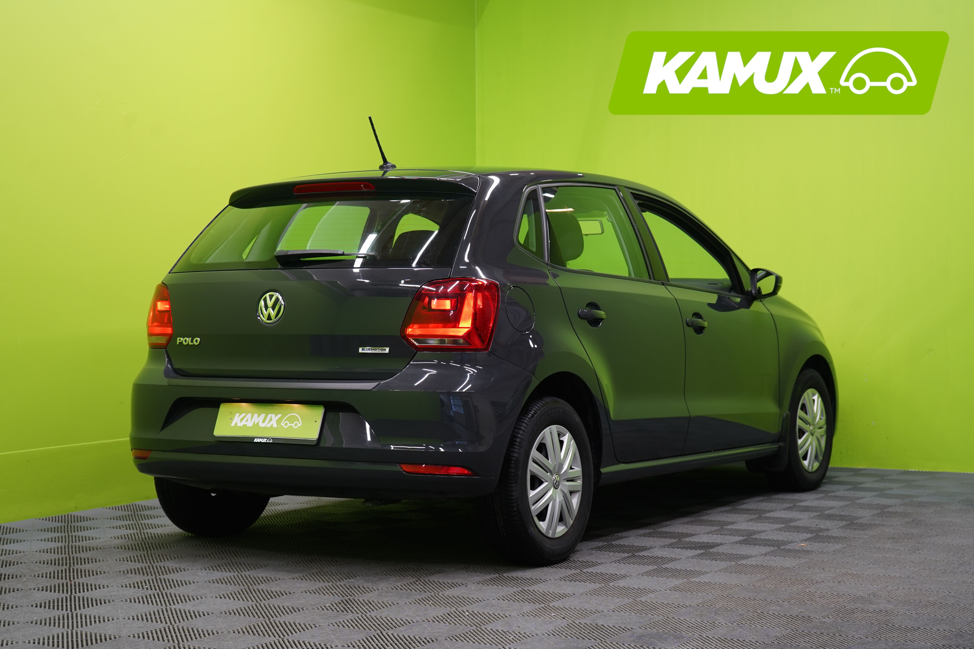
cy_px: 324
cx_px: 487
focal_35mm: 61
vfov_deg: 22.3
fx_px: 1650
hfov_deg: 32.9
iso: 400
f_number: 5.6
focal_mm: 61
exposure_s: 1/25
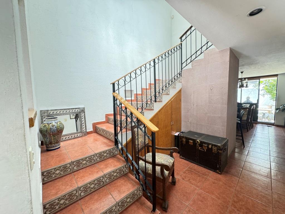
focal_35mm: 14
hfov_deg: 102.1
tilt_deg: -4.7
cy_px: 107
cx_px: 142
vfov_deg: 85.7
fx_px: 115
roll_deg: +1.6
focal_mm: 2.22
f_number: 2.2
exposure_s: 1/94
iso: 320
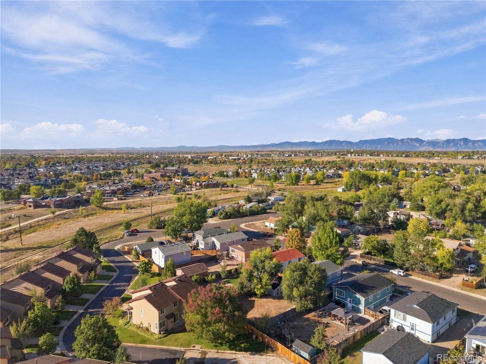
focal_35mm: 24
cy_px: 182
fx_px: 337
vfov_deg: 56.8
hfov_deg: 71.6
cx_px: 243
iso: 260
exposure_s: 1/180
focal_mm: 8.7
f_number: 1.8
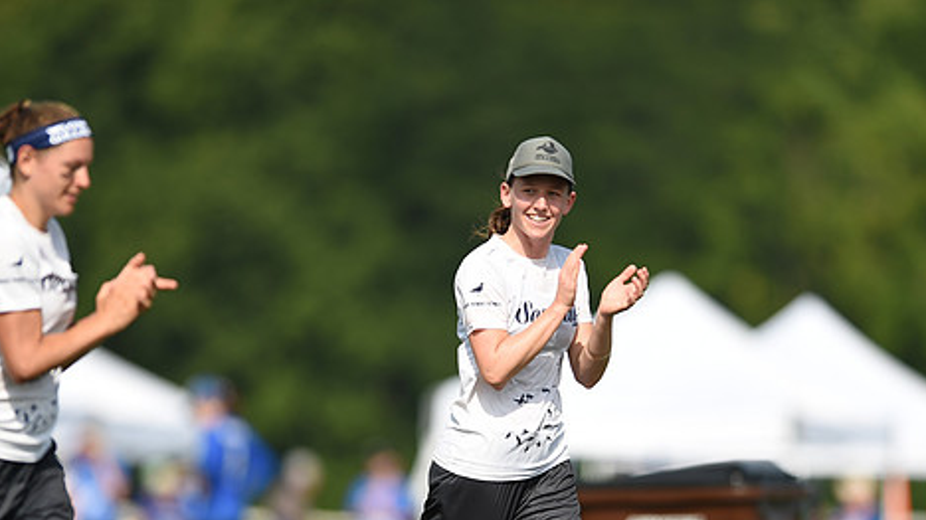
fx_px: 12741
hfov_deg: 4.2
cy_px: 349
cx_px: 510
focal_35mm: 519
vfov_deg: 2.3
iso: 100
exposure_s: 1/2000
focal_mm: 400
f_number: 2.8
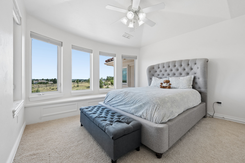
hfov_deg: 104.2
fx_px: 95
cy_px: 82
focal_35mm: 14
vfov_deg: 81.3
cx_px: 122
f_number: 8
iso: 800
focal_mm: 14
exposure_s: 1/400
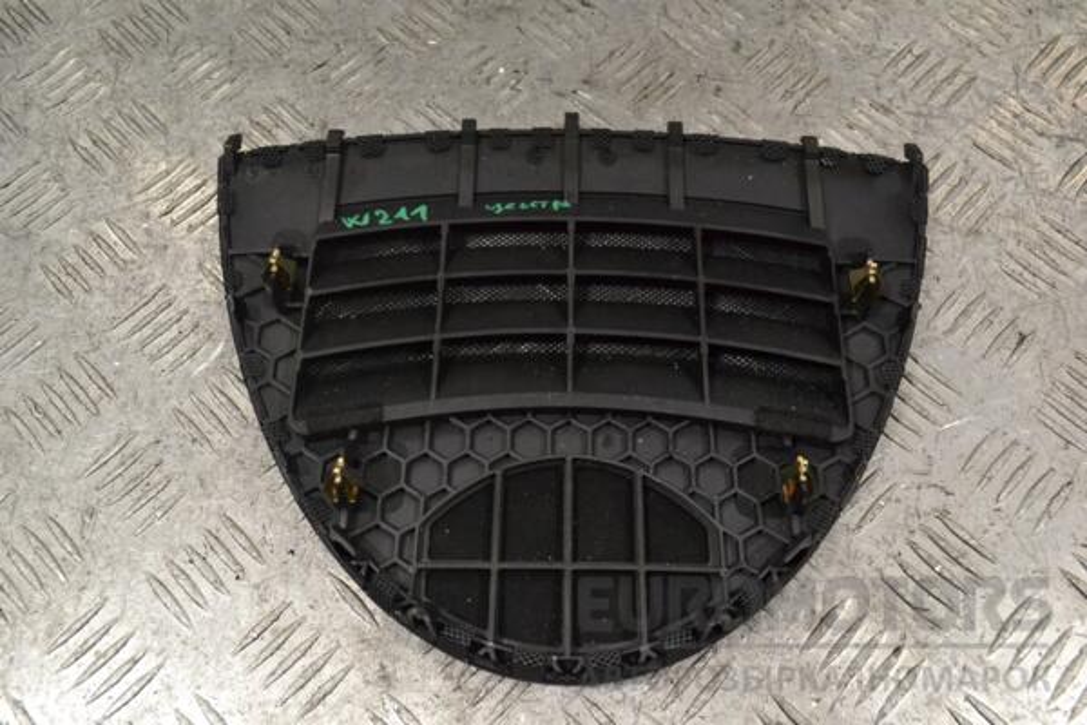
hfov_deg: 57.2
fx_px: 996
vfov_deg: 40.0
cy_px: 362
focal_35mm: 33
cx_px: 544
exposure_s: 1/320
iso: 3200
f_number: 9
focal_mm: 22
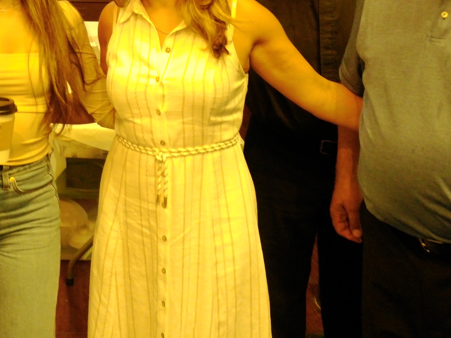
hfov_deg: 45.9
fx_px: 495
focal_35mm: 38
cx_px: 77
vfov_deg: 33.8
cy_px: -13
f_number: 1.8
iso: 400
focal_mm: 3.37
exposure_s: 1/15
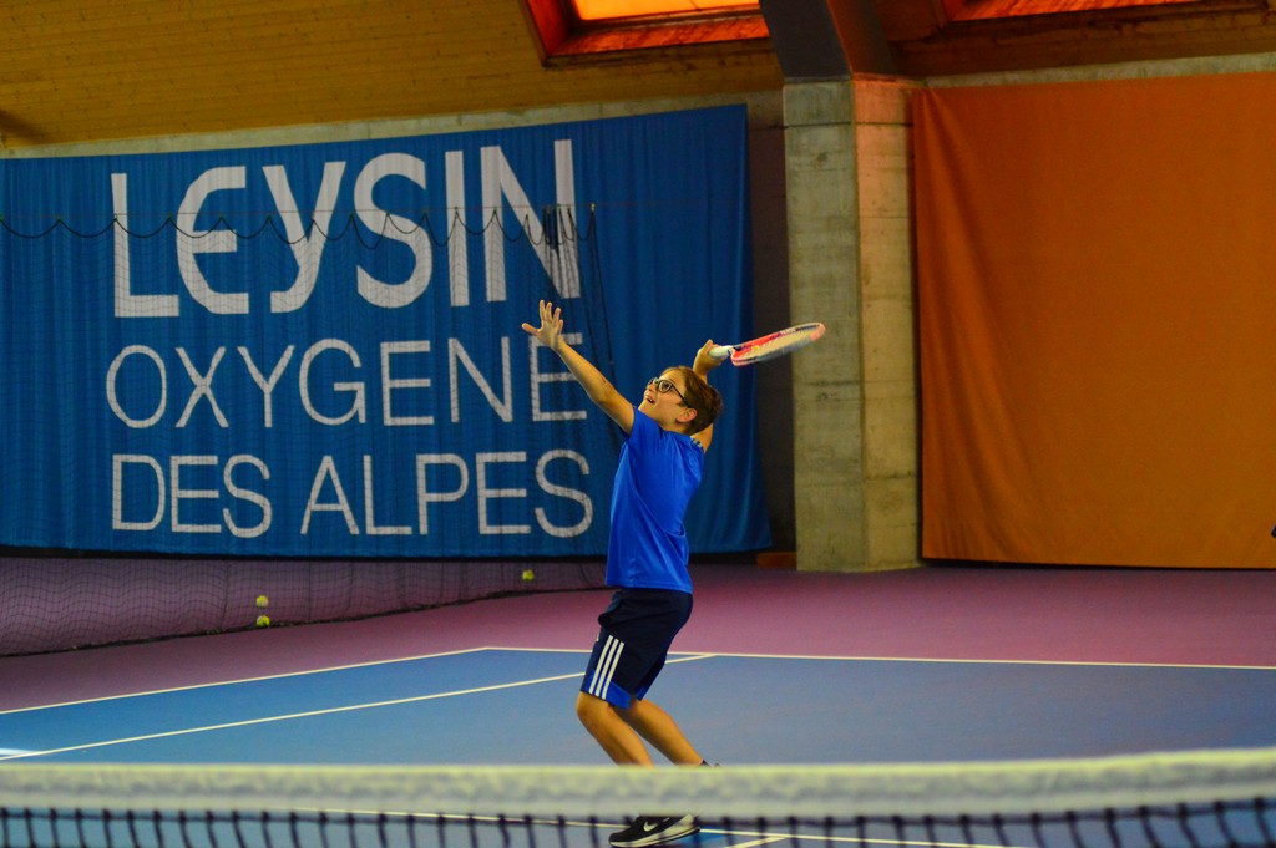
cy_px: 424
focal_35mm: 105
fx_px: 3719
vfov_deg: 13.0
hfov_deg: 19.5
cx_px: 638
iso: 3200
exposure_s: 1/320
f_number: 4
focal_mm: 70
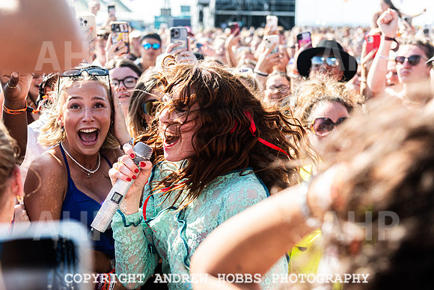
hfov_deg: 39.5
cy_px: 145
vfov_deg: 27.0
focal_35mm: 50
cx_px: 217
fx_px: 604
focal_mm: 50
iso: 400
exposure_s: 1/5000
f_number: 4
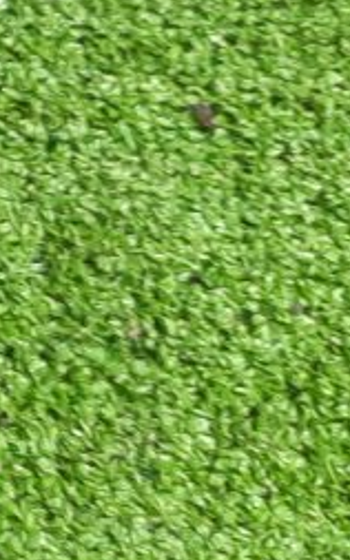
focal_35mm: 151
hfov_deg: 7.0
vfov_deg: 13.7
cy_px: 11
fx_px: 2306
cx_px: -944
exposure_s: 1/50
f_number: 2
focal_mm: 4.6
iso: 189
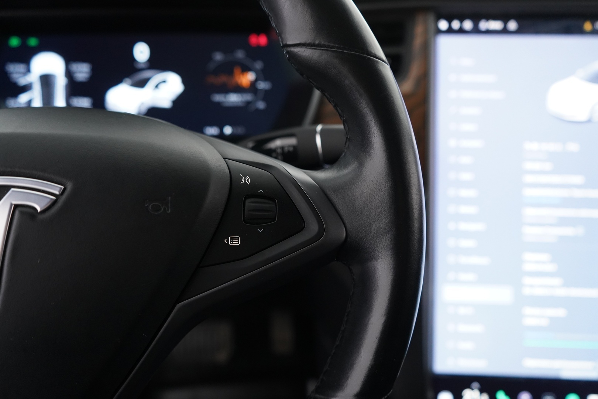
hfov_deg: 65.5
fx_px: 465
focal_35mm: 28
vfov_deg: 46.4
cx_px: 299
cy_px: 200
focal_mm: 28
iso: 4000
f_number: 4
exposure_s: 1/40
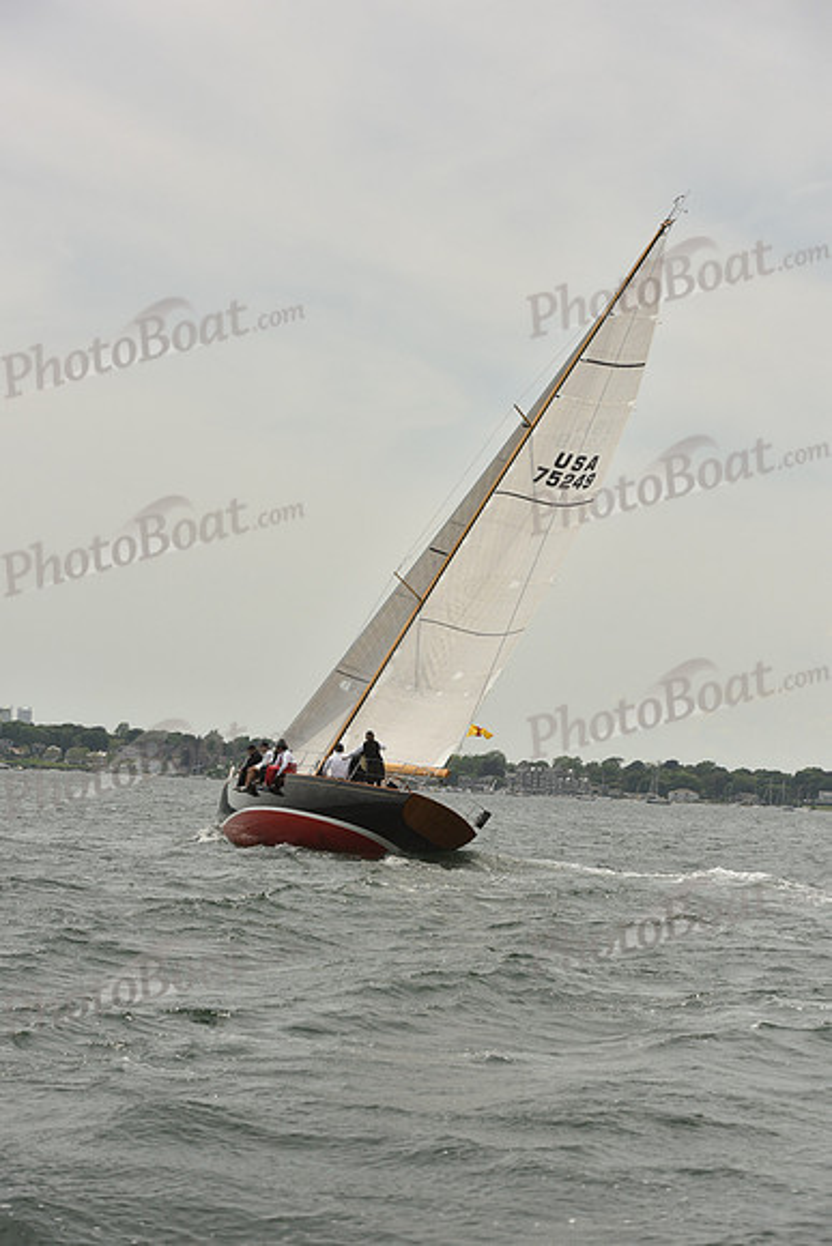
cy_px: 623
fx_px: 2425
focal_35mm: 70
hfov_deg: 19.5
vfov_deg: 28.8
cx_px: 416
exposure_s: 1/3200
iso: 400
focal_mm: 70
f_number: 8
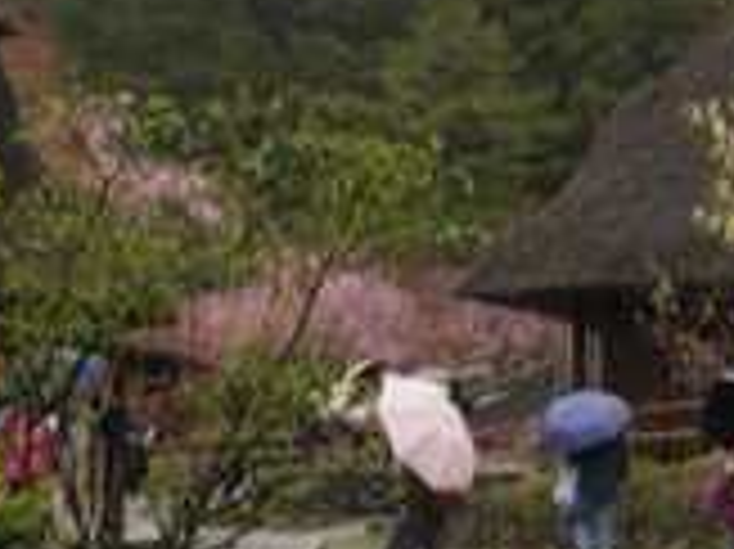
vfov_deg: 10.8
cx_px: 293
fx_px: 2882
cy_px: 22
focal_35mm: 136
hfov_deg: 14.5
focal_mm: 36
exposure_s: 1/100
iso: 320
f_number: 8
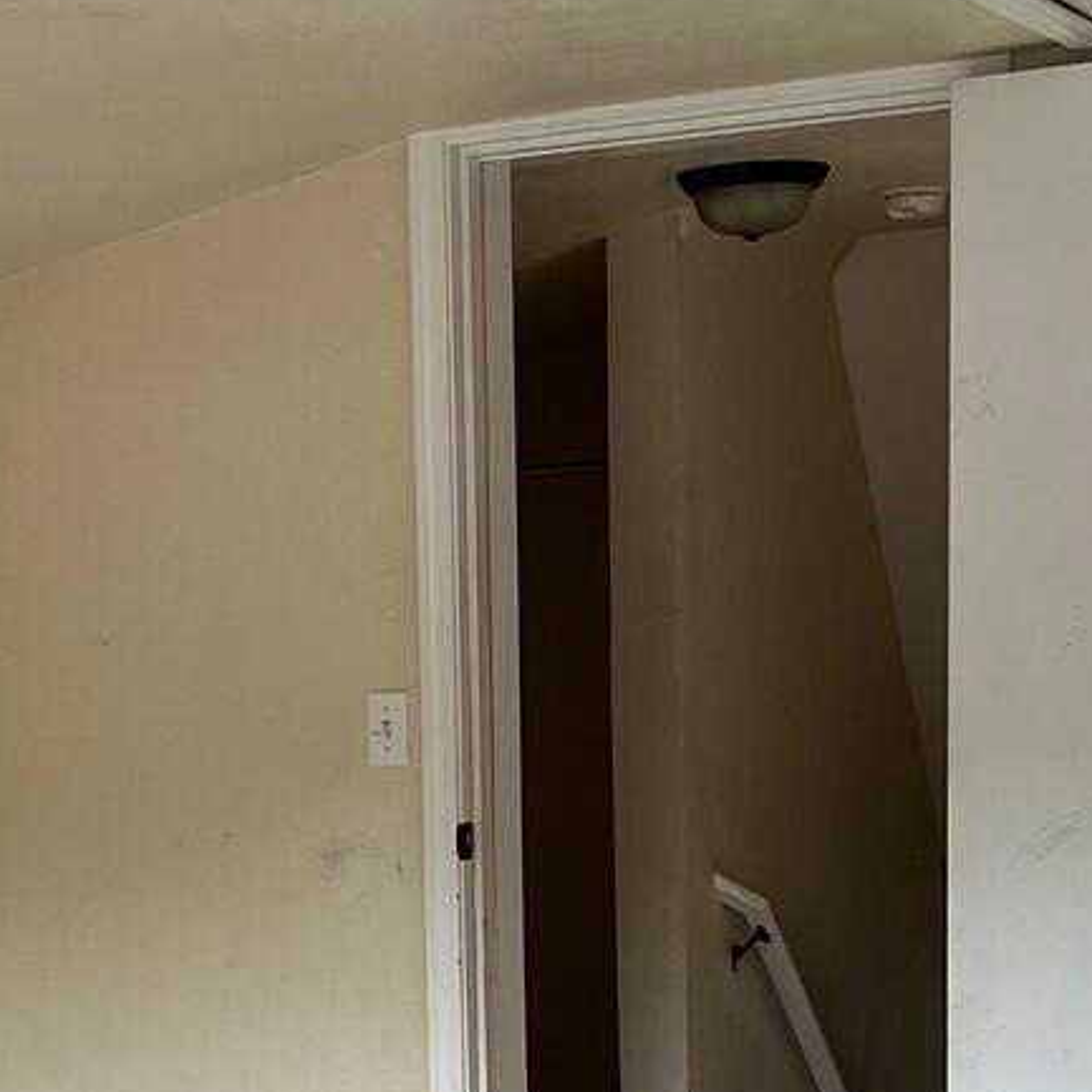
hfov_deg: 20.2
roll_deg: +2.5
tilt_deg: -7.7
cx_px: 260
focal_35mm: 85
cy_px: 1029
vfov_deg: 19.9
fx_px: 3034
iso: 100
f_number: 1.5
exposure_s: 1/121
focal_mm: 5.7
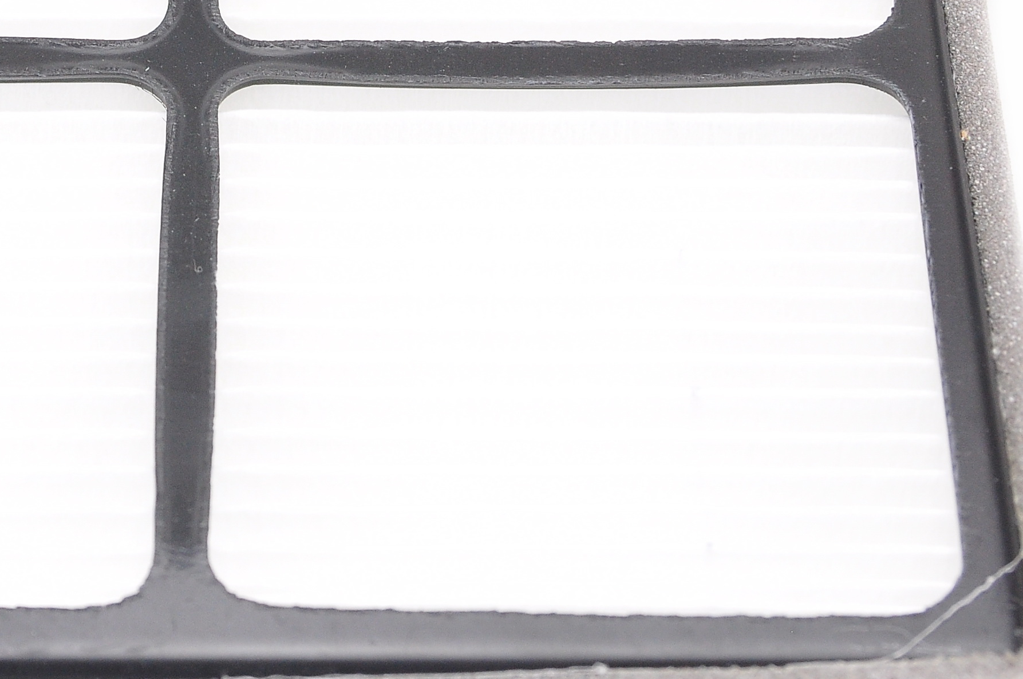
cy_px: 197
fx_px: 5109
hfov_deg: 11.4
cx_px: 193
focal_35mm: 180
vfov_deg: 7.6
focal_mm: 50
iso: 500
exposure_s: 1/80
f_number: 7.1
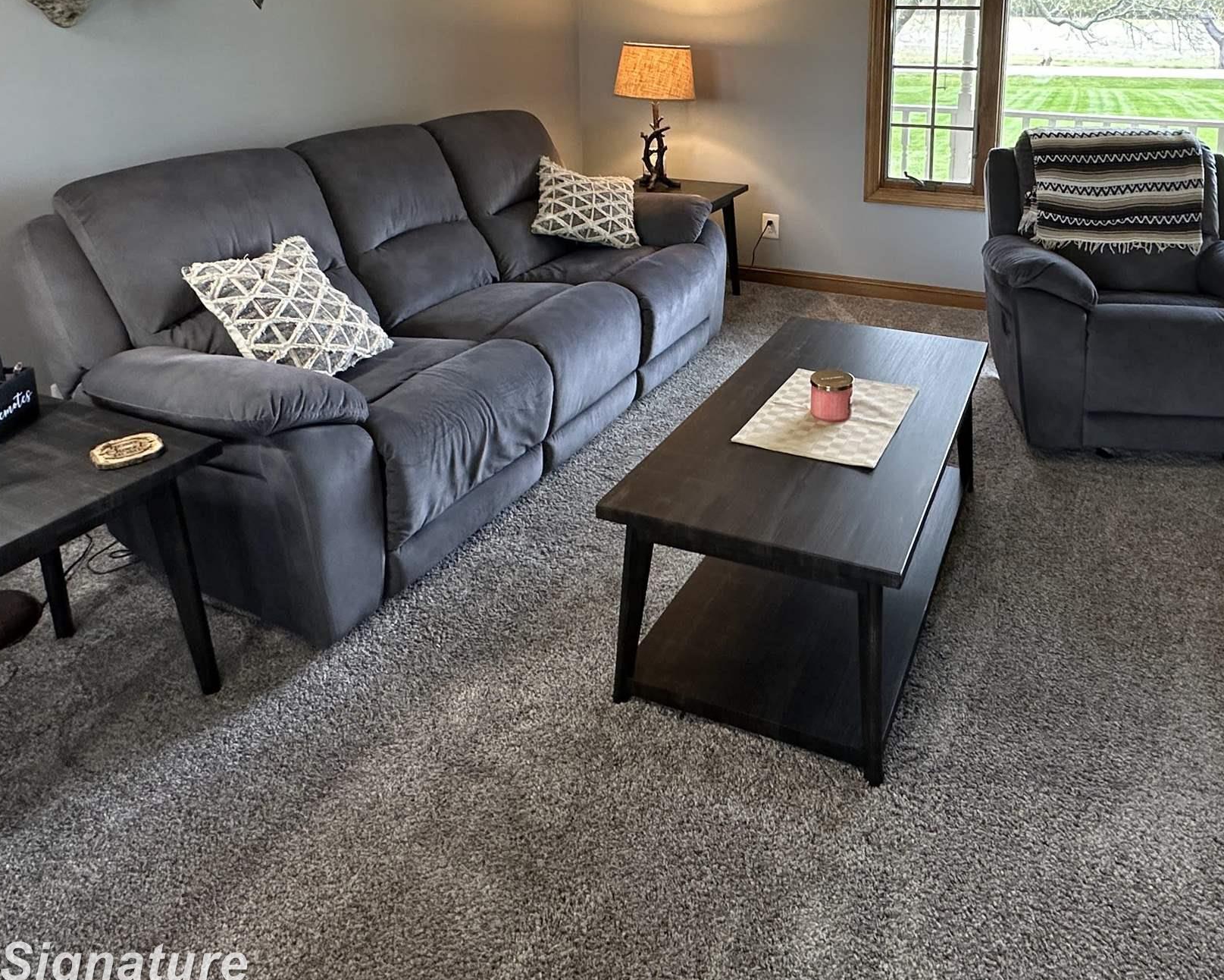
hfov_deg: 65.3
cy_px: 177
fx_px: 942
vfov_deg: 51.1
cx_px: 746
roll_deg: -0.7
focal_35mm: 26
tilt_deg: -9.6
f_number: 2.2
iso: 250
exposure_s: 1/60
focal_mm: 2.22
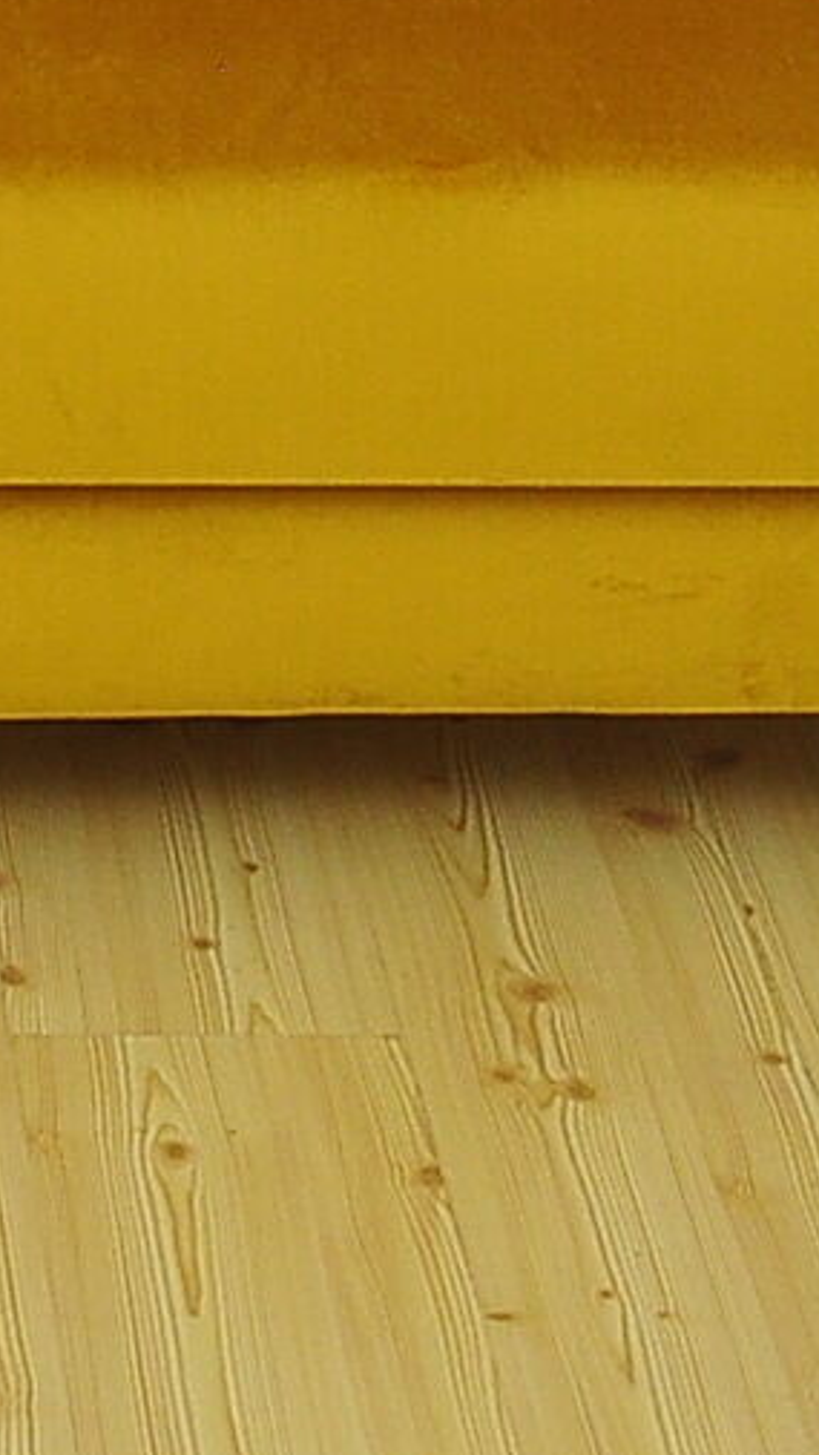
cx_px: -578
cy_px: -158
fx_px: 5515
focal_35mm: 143
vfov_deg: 14.7
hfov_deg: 8.2
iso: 400
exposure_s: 1/200
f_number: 5.6
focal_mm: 24
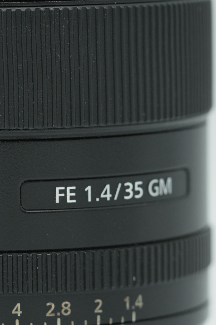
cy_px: 219
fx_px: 1638
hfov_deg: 7.5
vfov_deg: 11.3
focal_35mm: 182
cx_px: 6
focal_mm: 90
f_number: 4.5
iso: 125
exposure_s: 1/125
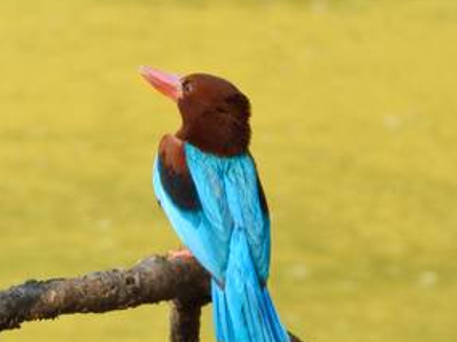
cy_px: 251
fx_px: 26734
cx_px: 100
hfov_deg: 1.0
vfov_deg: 0.7
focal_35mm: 2025
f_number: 6.3
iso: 400
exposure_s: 1/250
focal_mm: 214
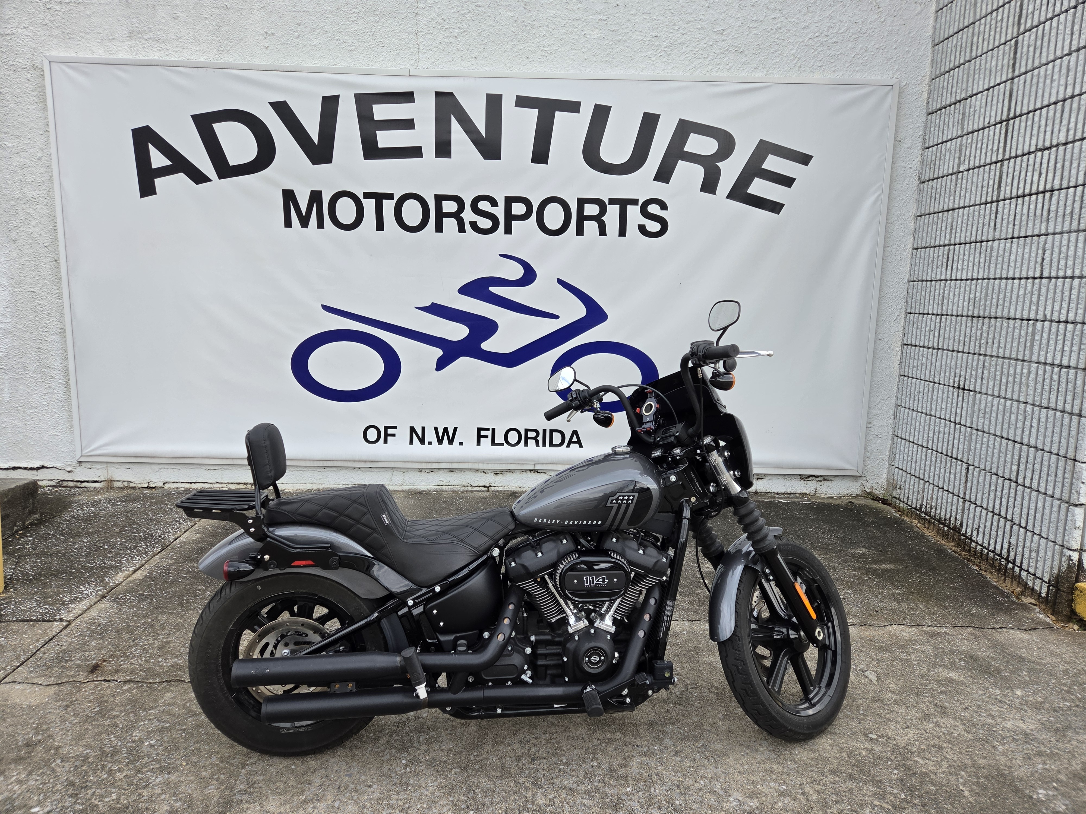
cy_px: 407
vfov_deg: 58.9
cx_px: 543
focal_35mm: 23
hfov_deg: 73.9
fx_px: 722
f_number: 1.8
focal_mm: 5.4
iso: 80
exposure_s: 1/1554
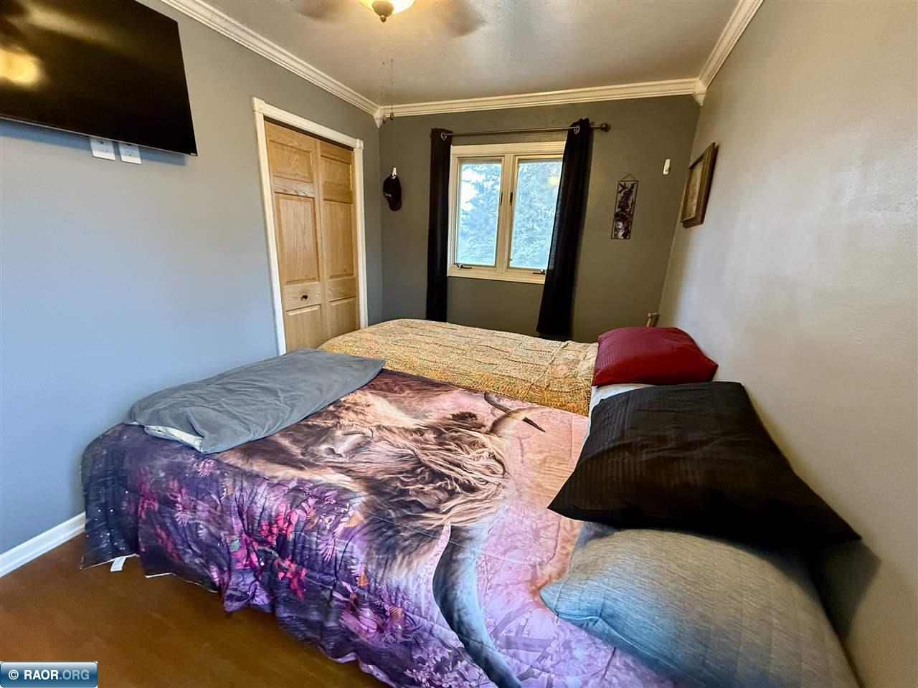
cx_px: 459
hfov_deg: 102.1
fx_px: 371
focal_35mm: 14
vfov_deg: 85.7
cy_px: 344
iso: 640
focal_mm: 2.22
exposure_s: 1/60
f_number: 2.2
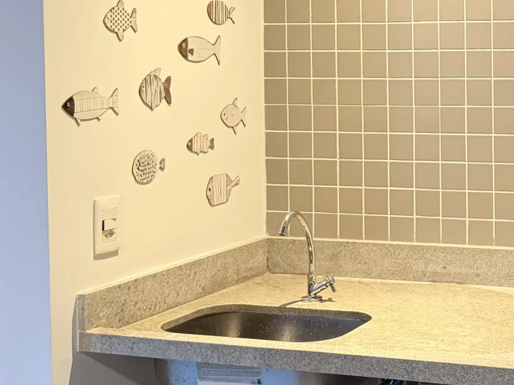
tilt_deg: -1.7
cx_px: 522
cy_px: 81
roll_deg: +1.1
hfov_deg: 25.9
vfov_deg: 20.5
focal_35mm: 71
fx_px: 1054
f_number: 1.78
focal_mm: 6.76
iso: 250
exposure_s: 1/60
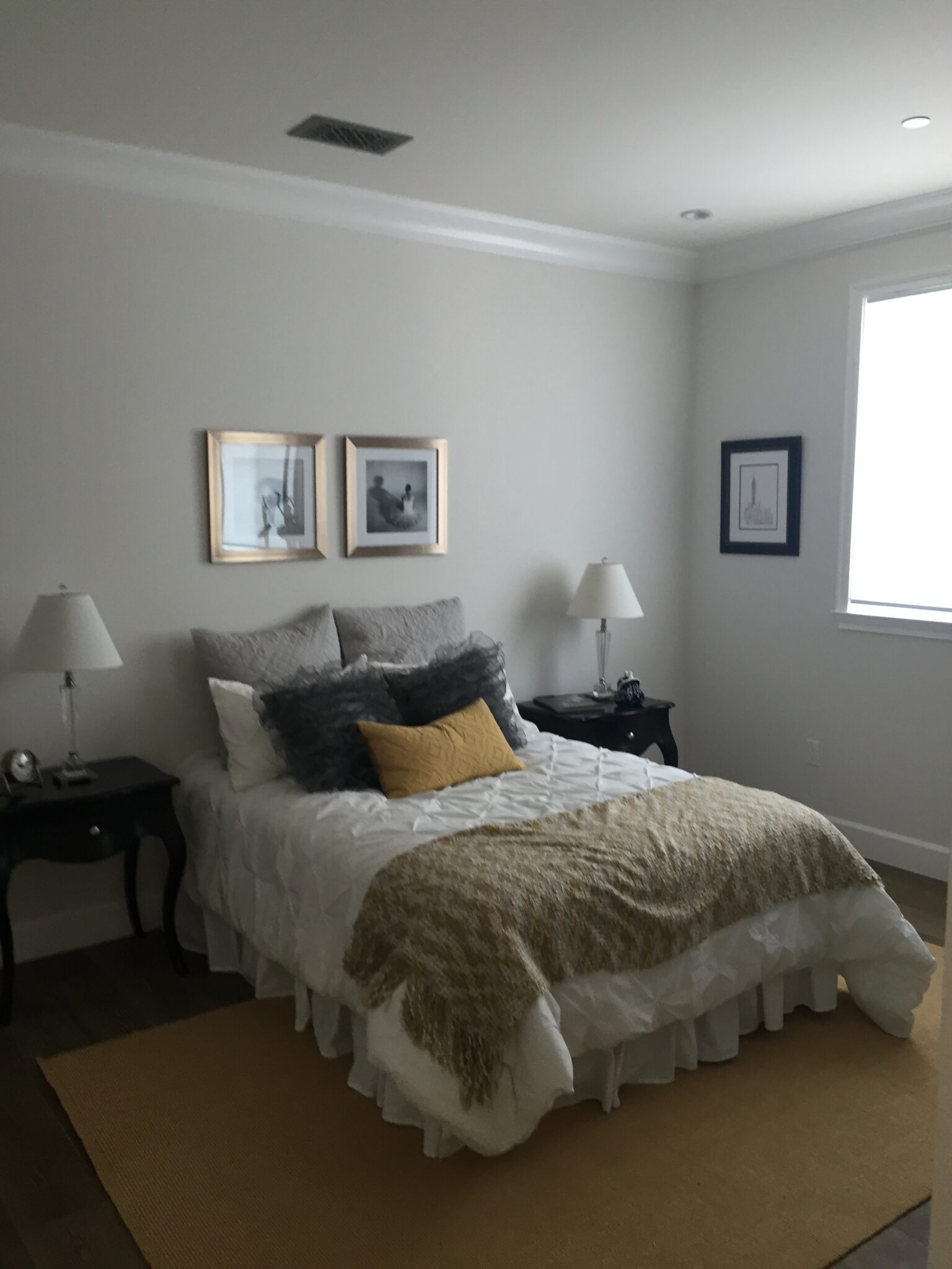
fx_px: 1063
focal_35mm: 29
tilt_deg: -7.4
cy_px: 634
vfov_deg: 61.7
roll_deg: -2.8
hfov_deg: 48.2
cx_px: 476
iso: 80
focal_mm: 4.15
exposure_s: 1/30
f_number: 2.2
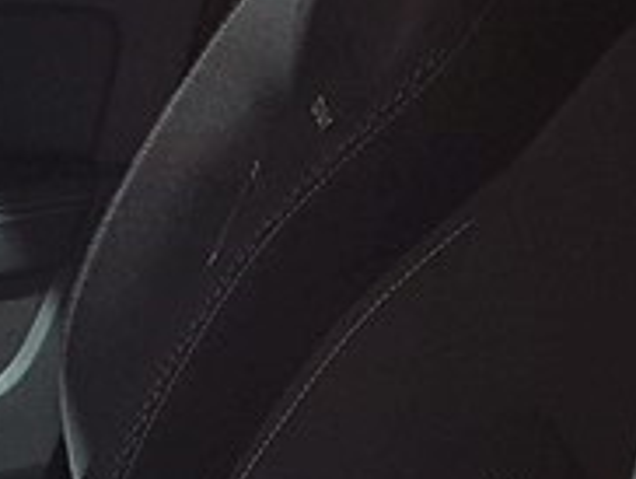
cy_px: 748
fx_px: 2686
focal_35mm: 146
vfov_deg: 9.8
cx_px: -472
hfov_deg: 12.5
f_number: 1.7
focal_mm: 4.2
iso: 80
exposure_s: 1/60
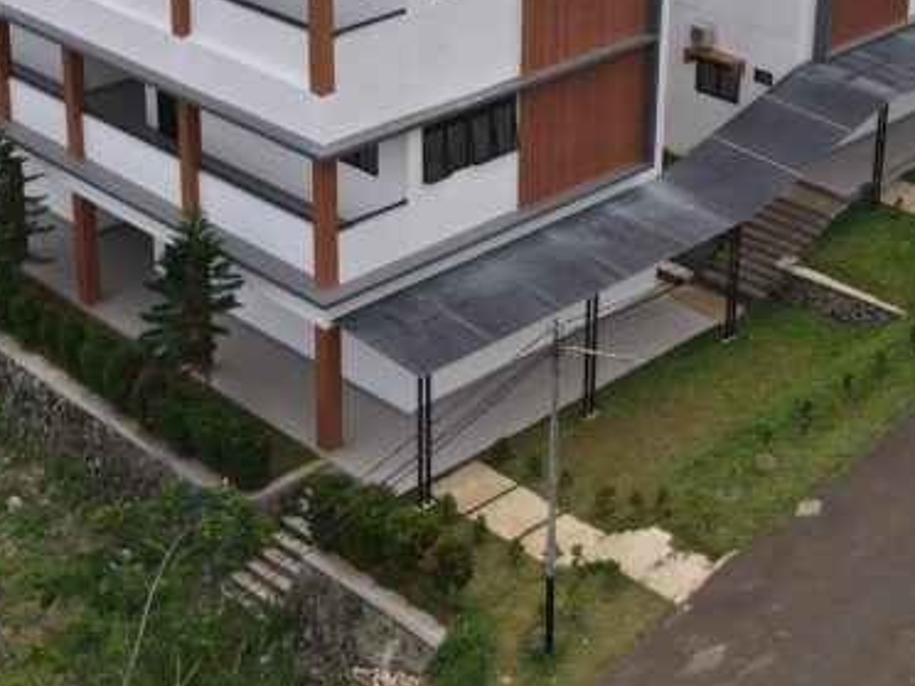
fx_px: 1745
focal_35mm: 66
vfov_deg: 21.7
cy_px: 64
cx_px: 398
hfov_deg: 29.4
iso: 100
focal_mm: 4.5
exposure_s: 1/800
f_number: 2.8
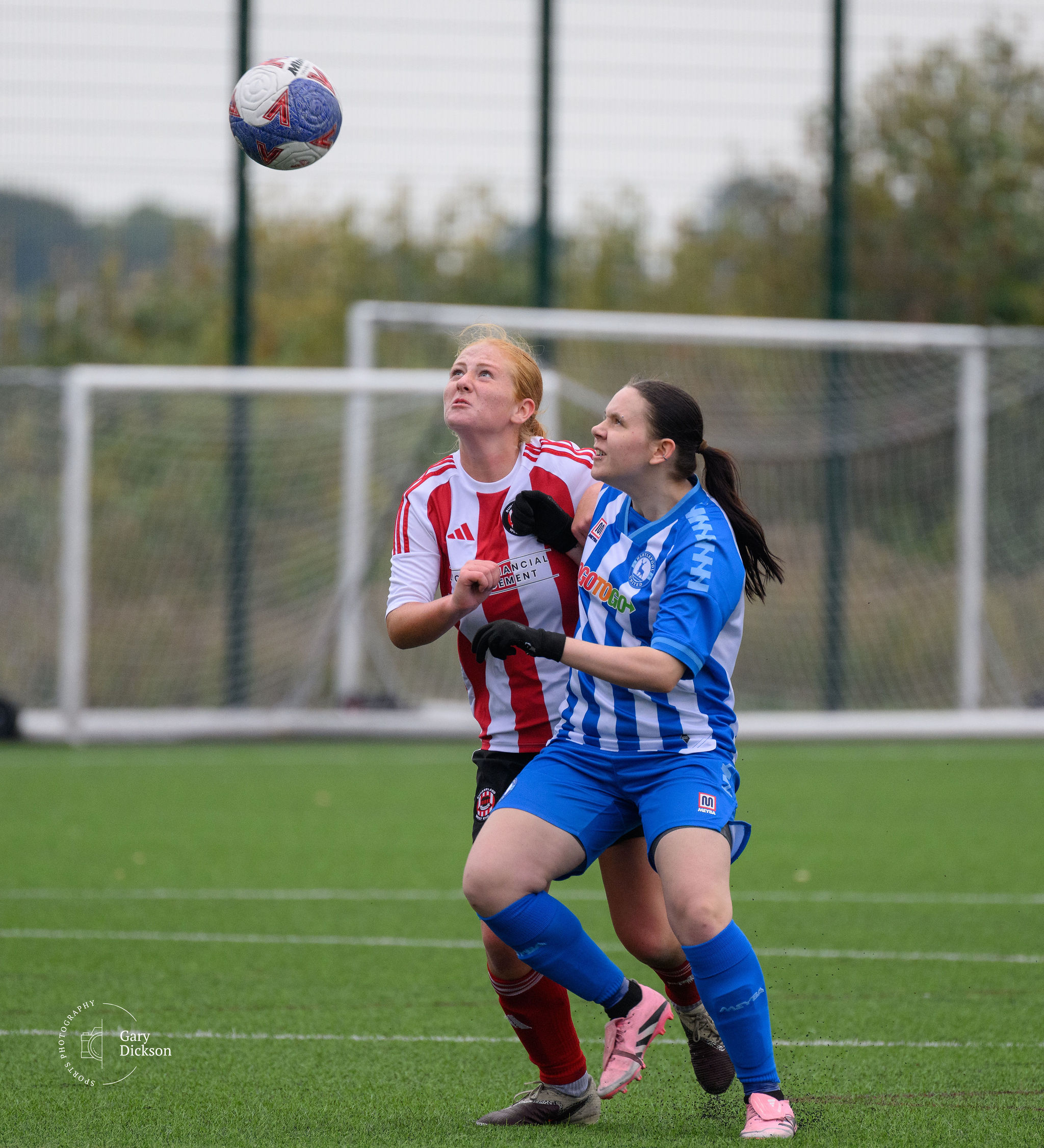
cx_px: 634
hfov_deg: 2.9
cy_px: 542
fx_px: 20538
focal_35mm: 573
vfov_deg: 3.2
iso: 1600
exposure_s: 1/1000
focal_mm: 400
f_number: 5.6
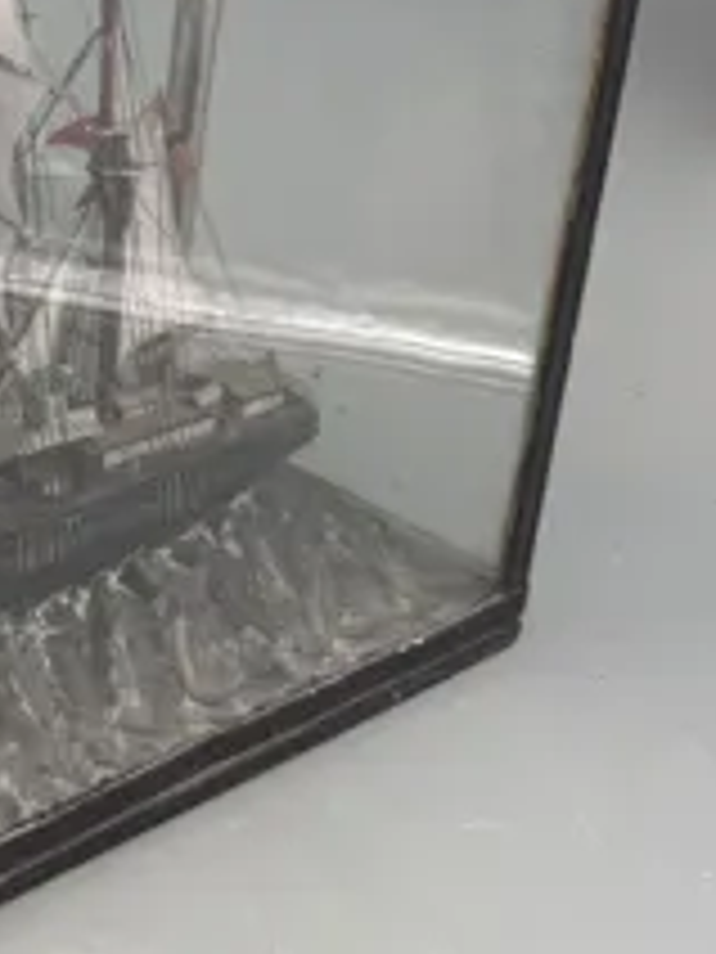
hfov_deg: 19.4
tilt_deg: -21.1
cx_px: -288
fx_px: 1875
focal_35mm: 68
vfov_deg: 28.1
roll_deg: +0.9
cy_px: 238
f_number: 1.78
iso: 64
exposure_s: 1/100
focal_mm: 6.76
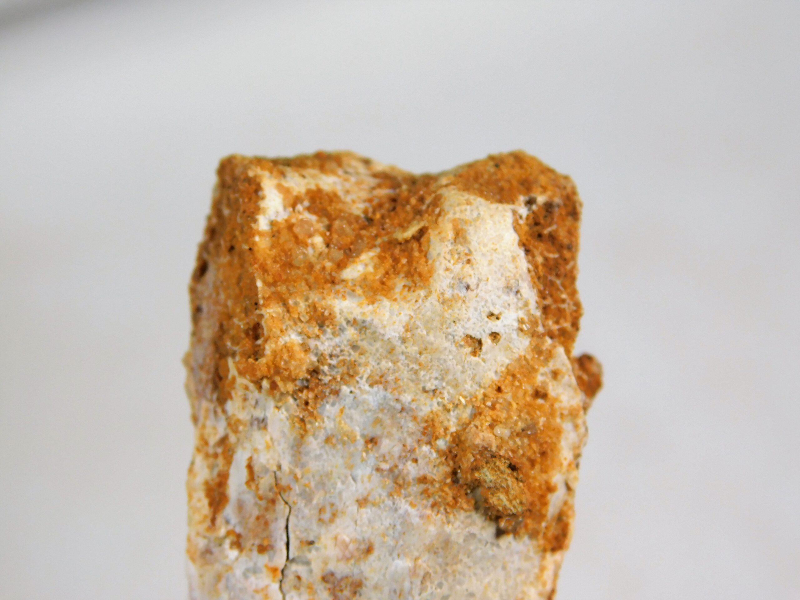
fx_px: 2288
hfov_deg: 19.8
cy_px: 300
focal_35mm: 99
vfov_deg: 14.9
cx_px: 400
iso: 125
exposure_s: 1/250
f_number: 4.6
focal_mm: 17.6
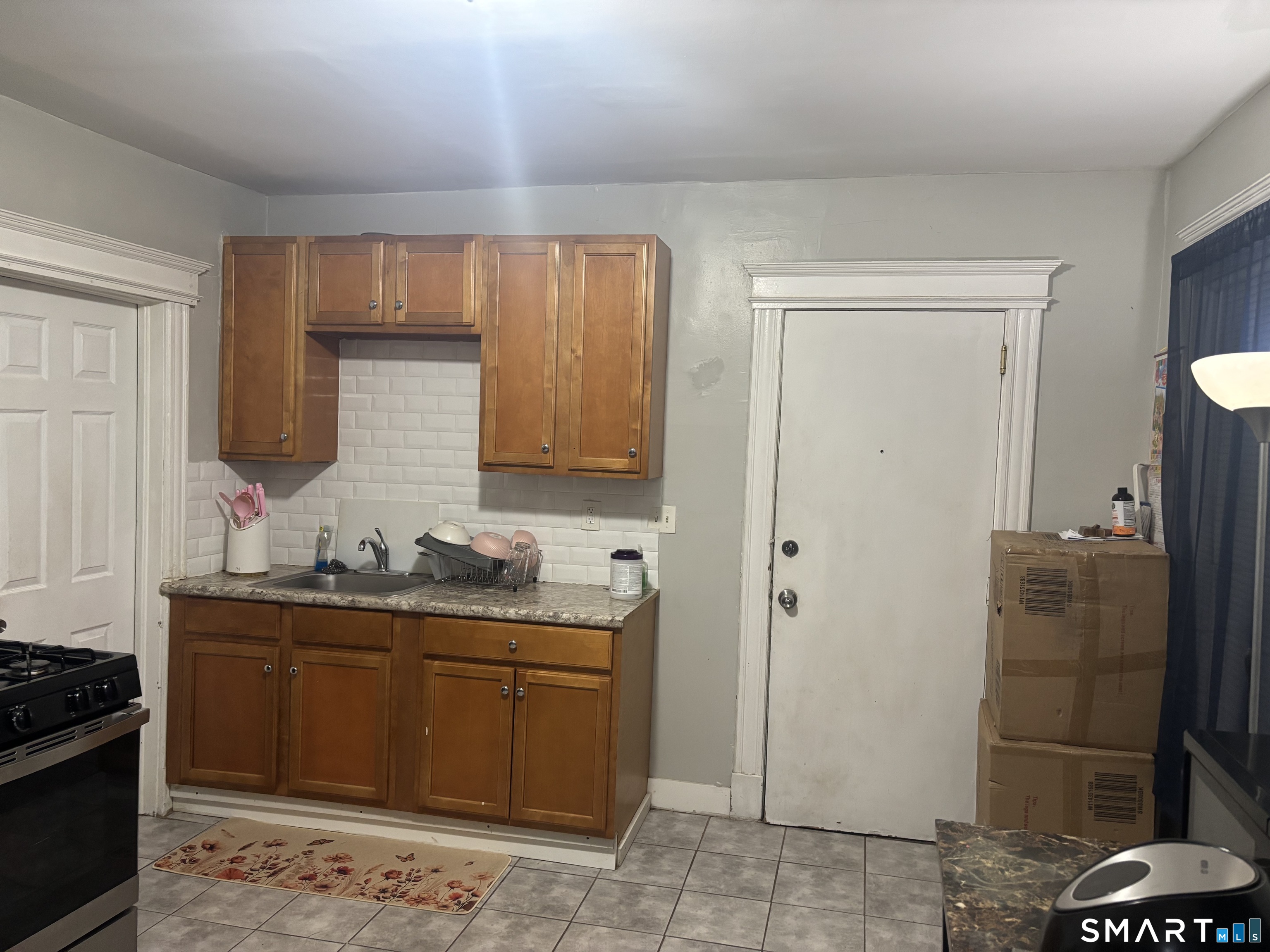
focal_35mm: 26
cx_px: 635
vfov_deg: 53.1
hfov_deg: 67.3
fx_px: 954
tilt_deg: -2.4
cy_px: 476
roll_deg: -1.9
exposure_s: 1/60
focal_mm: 5.96
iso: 400
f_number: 1.6
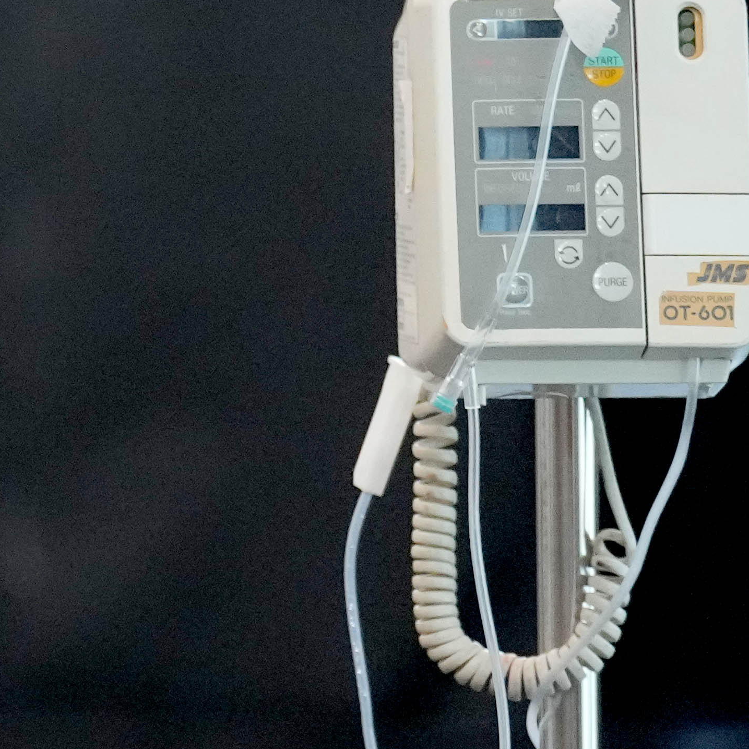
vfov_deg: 4.0
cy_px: -79
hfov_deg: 3.9
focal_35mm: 435
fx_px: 10649
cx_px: -1292
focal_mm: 85
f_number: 2.8
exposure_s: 1/250
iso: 3200
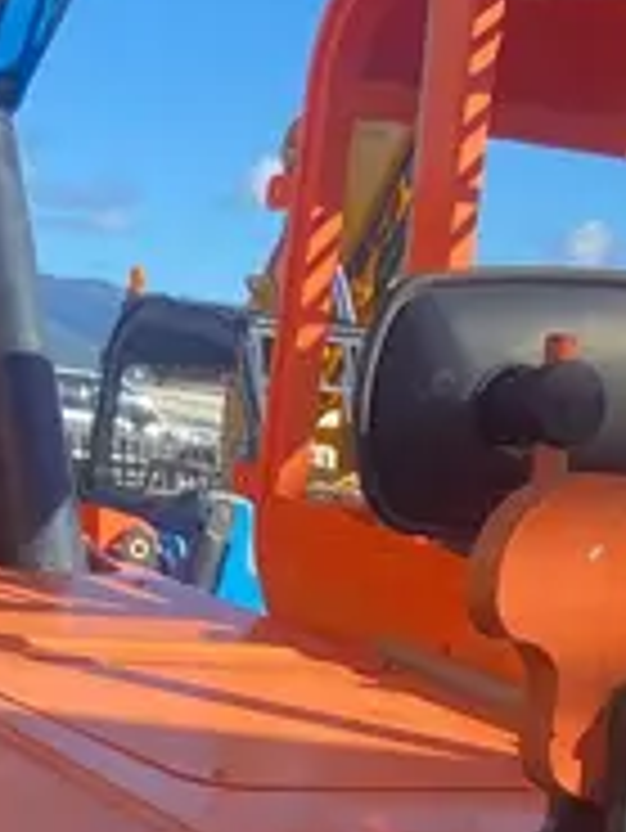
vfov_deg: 17.8
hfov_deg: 14.3
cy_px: 1095
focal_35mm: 103
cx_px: 140
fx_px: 2481
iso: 32
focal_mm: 4.25
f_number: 1.8
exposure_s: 1/1063
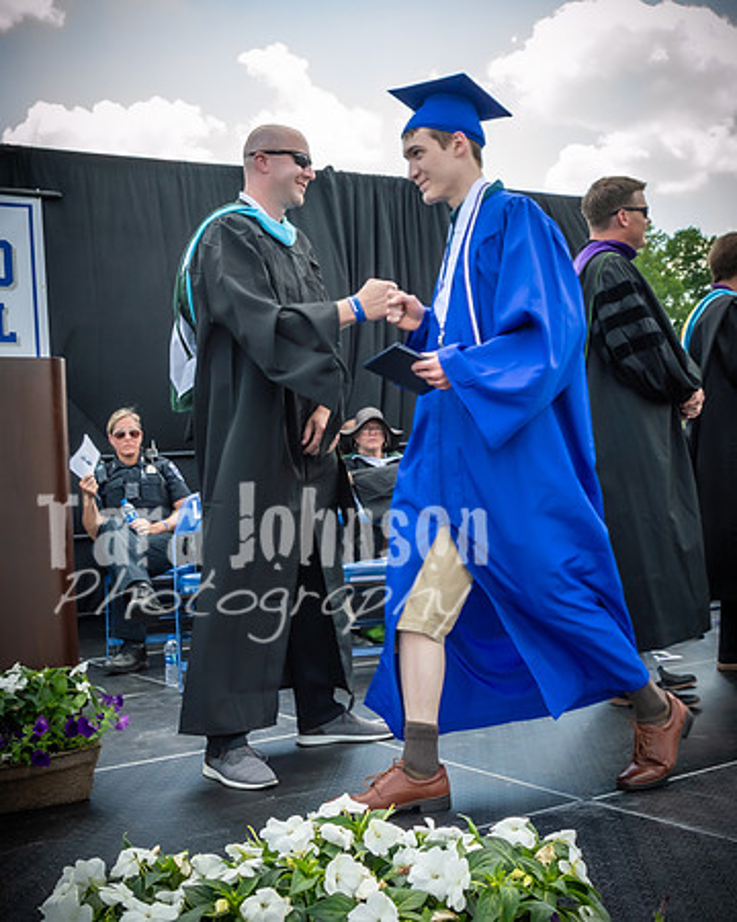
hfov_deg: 35.5
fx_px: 1151
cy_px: 403
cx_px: 365
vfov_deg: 43.5
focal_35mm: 42
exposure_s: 1/200
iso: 200
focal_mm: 17
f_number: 7.1
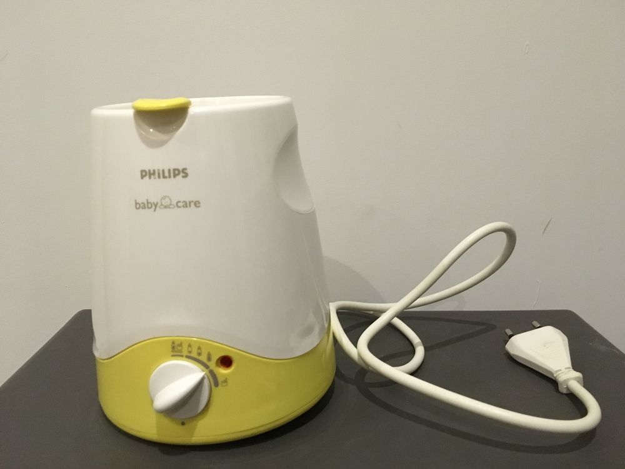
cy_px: 234
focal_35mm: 29
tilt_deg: -15.8
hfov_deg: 61.7
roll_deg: -0.4
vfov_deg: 48.2
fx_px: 524
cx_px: 312
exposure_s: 1/17
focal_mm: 4.15
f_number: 2.2
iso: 250
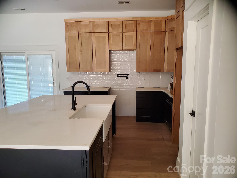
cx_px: 118
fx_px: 178
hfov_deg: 67.3
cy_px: 89
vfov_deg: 53.1
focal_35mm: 26
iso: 200
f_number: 2.4
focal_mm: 4.3
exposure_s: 1/100
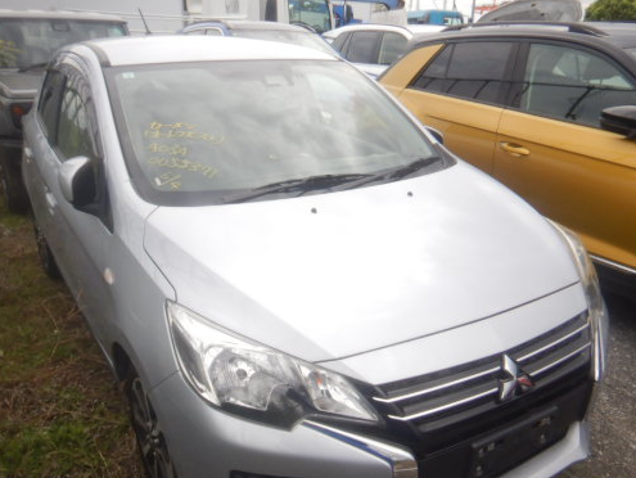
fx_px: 570
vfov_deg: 45.3
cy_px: 287
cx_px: 325
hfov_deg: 58.3
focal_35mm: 31
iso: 125
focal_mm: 4.3
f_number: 2.8
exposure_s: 1/320
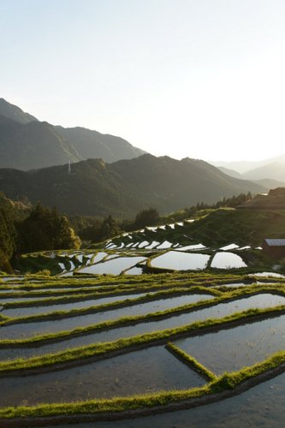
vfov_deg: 61.9
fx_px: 356
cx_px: 142
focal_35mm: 30
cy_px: 214
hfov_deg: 43.6
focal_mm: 20
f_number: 5.6
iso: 200
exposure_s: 1/320
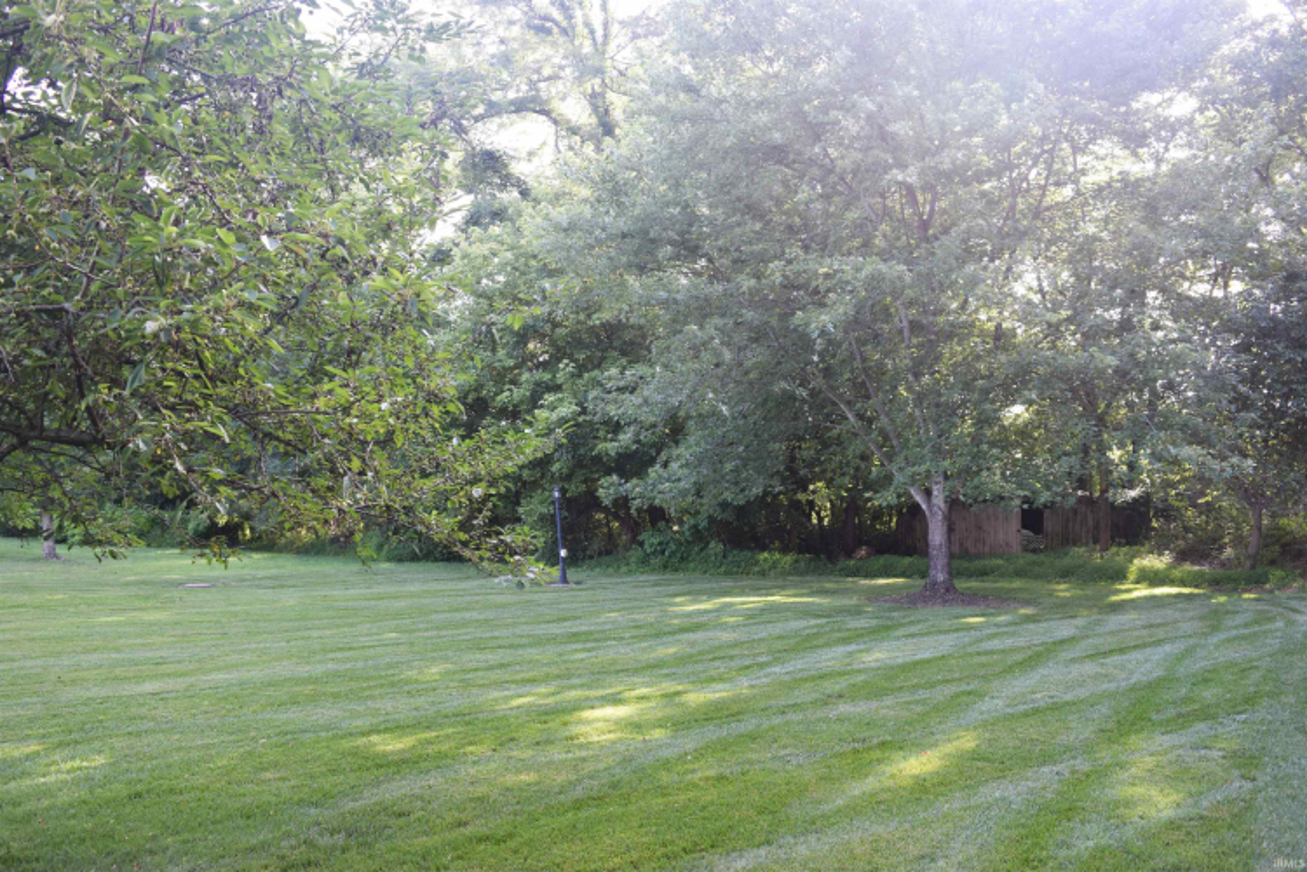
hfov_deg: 67.4
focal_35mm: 27
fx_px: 980
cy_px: 436
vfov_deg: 47.9
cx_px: 654
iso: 400
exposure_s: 1/125
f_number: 5.6
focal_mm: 18
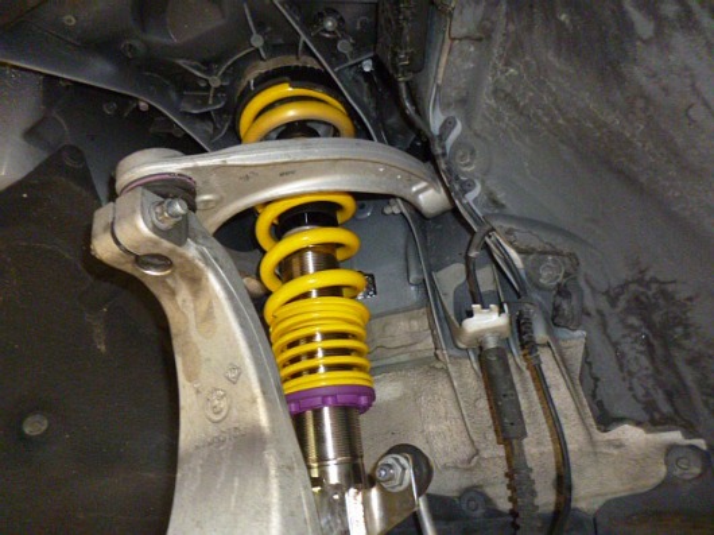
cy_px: 268
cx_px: 357
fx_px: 495
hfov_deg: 71.6
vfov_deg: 56.8
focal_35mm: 24
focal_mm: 4.3
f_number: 2.5
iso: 400
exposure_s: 1/10
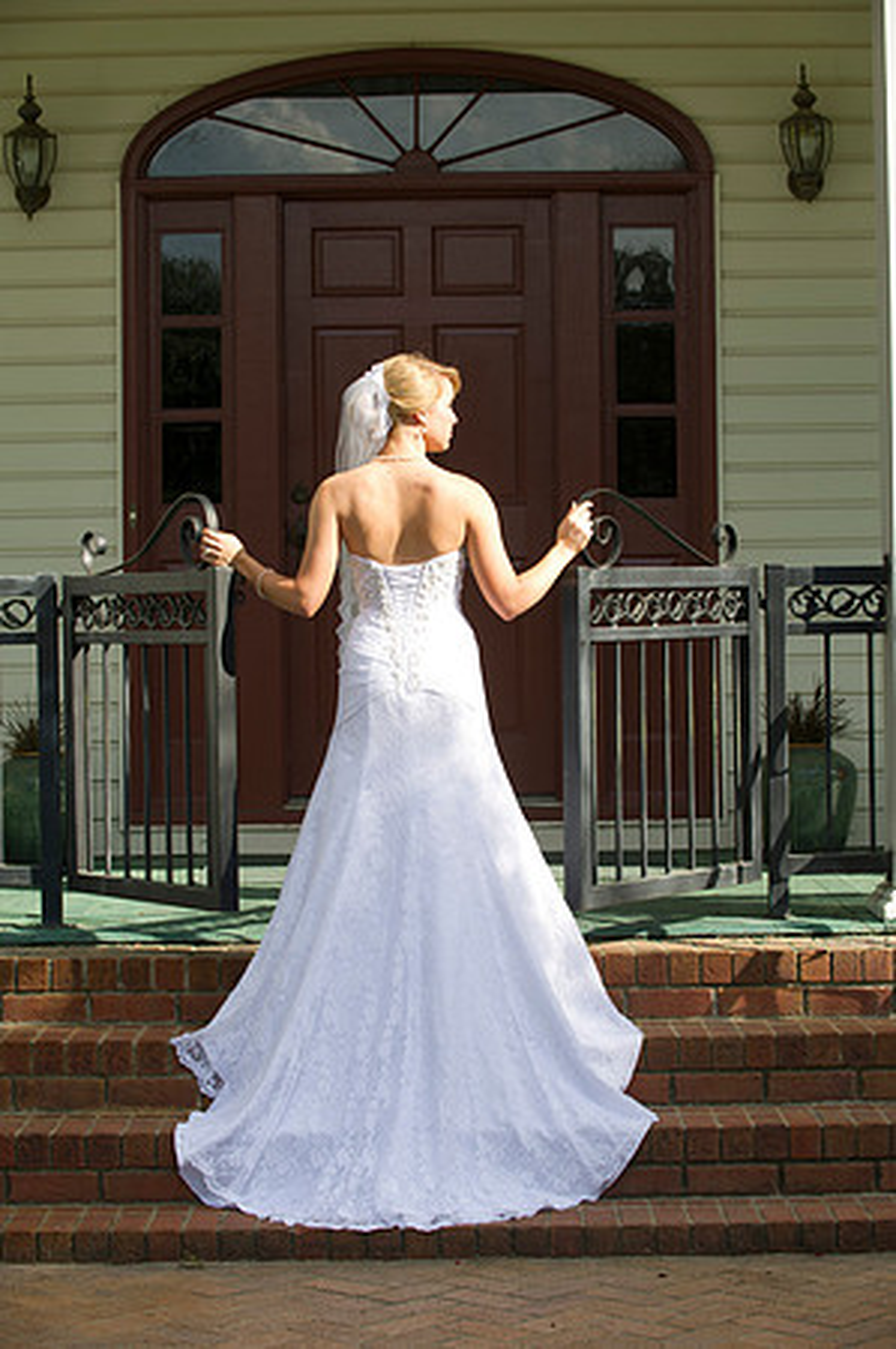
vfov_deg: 23.7
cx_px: 448
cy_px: 674
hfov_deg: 15.9
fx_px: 3218
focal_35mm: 86
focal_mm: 86
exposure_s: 1/250
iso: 250
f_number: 6.3
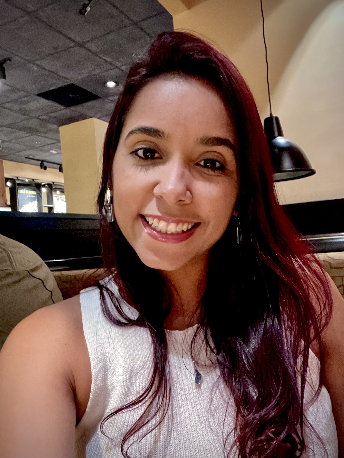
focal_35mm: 30
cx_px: 172
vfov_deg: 60.0
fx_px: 398
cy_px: 229
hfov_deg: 46.8
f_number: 2.2
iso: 1000
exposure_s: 1/15
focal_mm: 2.71
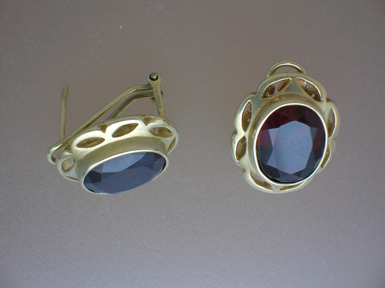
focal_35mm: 102
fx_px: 1133
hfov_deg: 19.3
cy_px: 144
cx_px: 192
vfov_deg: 14.5
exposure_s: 1/4.1
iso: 56
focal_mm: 17.1
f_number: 4.9
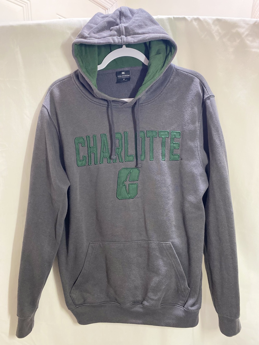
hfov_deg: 53.1
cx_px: 130
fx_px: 259
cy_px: 172
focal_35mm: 26
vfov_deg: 67.3
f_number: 1.8
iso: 400
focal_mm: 4.25
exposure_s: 1/60
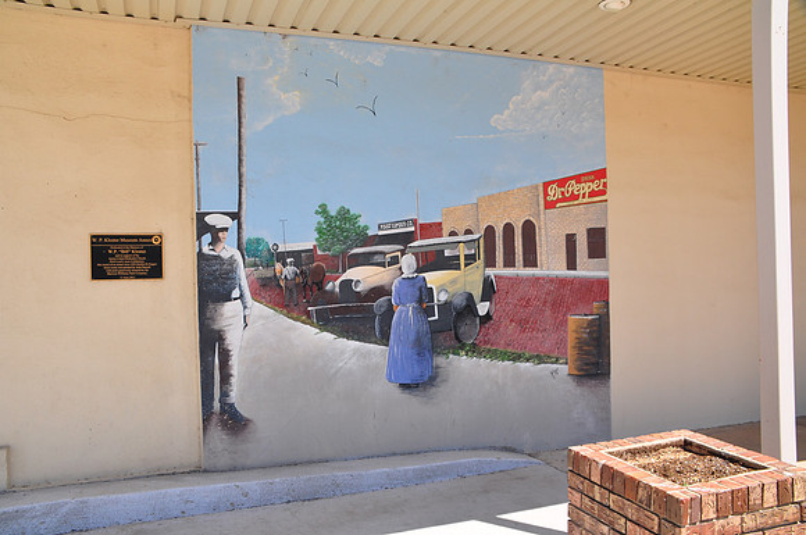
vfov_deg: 43.5
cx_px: 403
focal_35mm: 30
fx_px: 671
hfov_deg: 62.0
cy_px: 268
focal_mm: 20
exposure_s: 1/160
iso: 200
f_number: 11
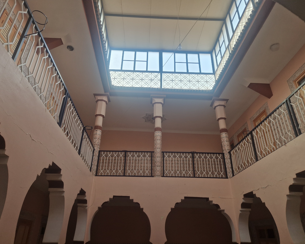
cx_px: 152
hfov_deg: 70.3
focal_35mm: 24
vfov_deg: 58.8
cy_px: 122
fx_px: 217
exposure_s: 1/180
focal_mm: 5.4
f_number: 1.8
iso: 80
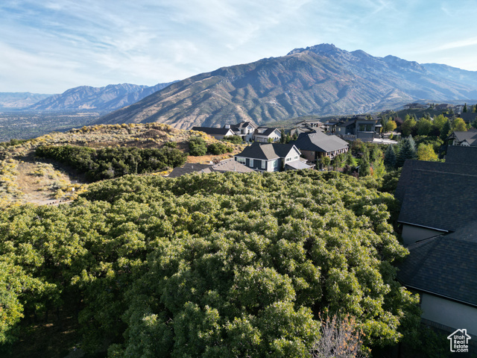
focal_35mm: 24
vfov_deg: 56.8
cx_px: 238
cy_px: 179
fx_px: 331
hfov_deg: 71.6
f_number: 1.7
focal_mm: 6.72
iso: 100
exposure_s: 1/1500
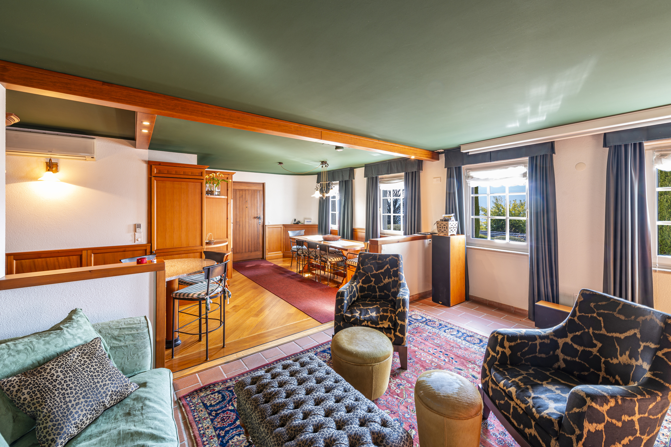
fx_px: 261
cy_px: 224
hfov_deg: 104.3
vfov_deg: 81.2
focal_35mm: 14
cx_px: 336
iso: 100
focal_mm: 14
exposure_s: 2
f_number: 9
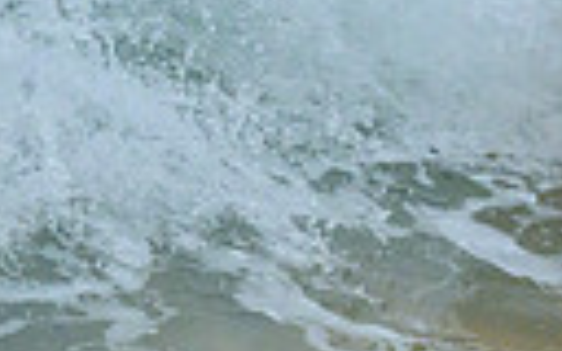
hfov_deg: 0.4
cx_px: 686
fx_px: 77838
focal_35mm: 5082
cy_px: -471
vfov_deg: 0.3
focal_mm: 800
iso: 1400
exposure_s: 1/3200
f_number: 6.3
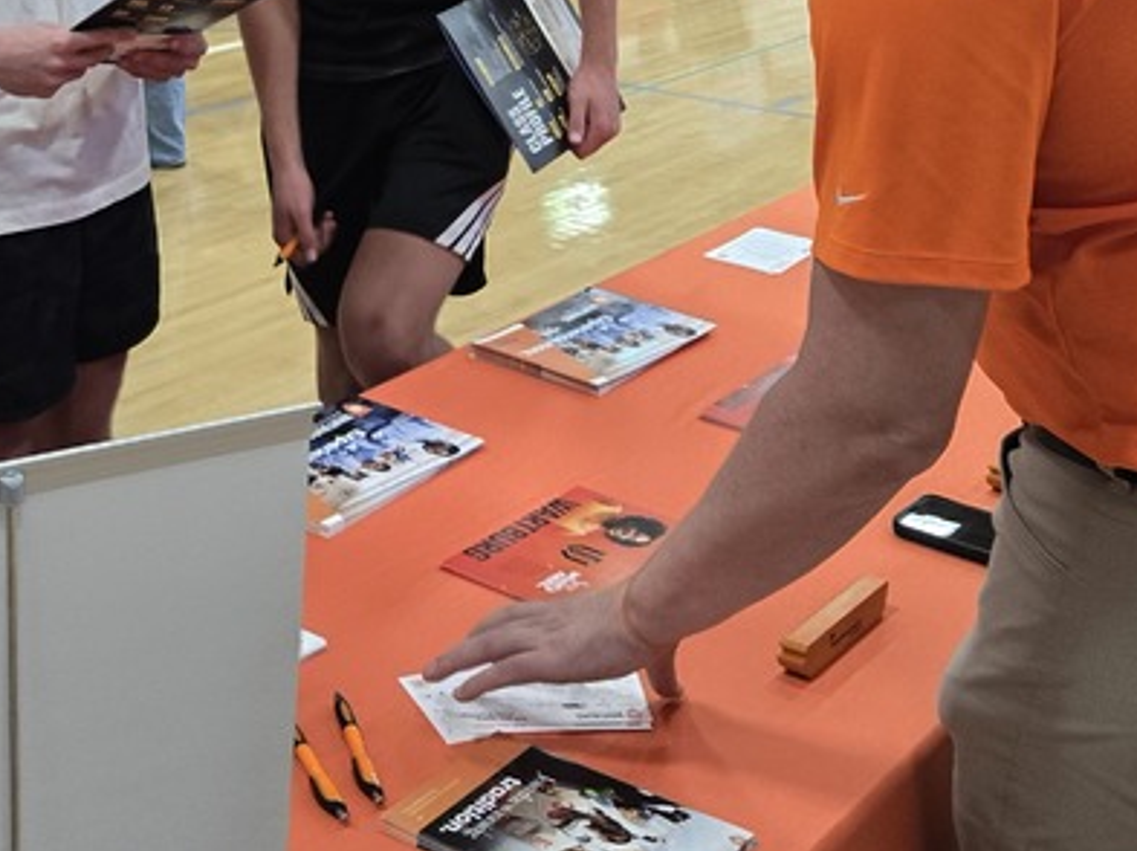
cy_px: -87
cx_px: 417
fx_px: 1969
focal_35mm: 60
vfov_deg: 22.9
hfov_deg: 32.0
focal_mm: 5.4
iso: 250
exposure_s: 1/120
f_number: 1.8
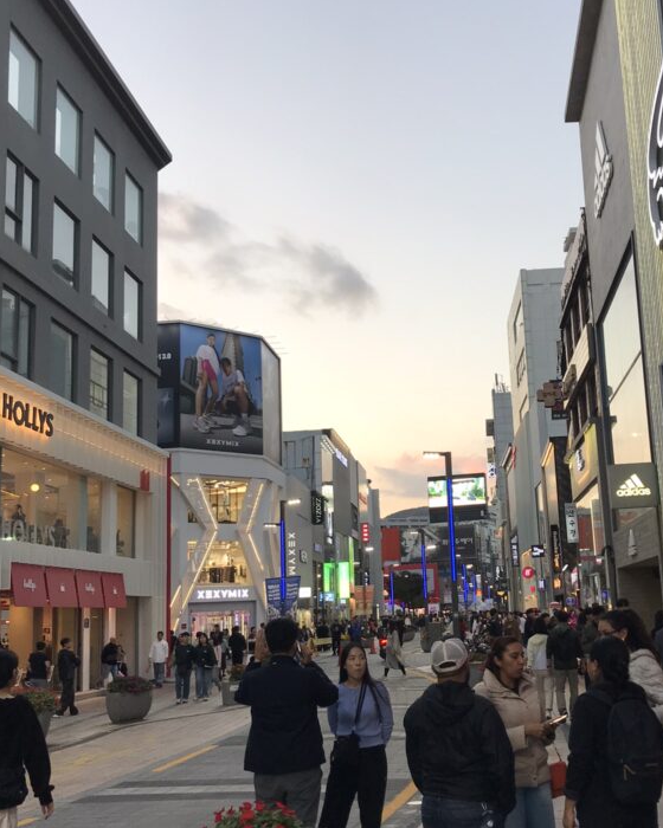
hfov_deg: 37.0
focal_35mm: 40
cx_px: 433
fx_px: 981
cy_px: 432
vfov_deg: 45.8
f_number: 1.8
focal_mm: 3.99
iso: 20
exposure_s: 1/128
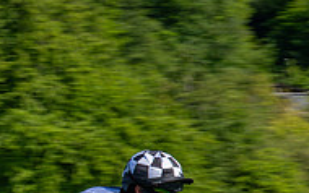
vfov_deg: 3.4
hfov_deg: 5.5
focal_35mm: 380
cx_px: 27
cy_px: 349
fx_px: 3202
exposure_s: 1/160
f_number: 14
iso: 160
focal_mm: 70
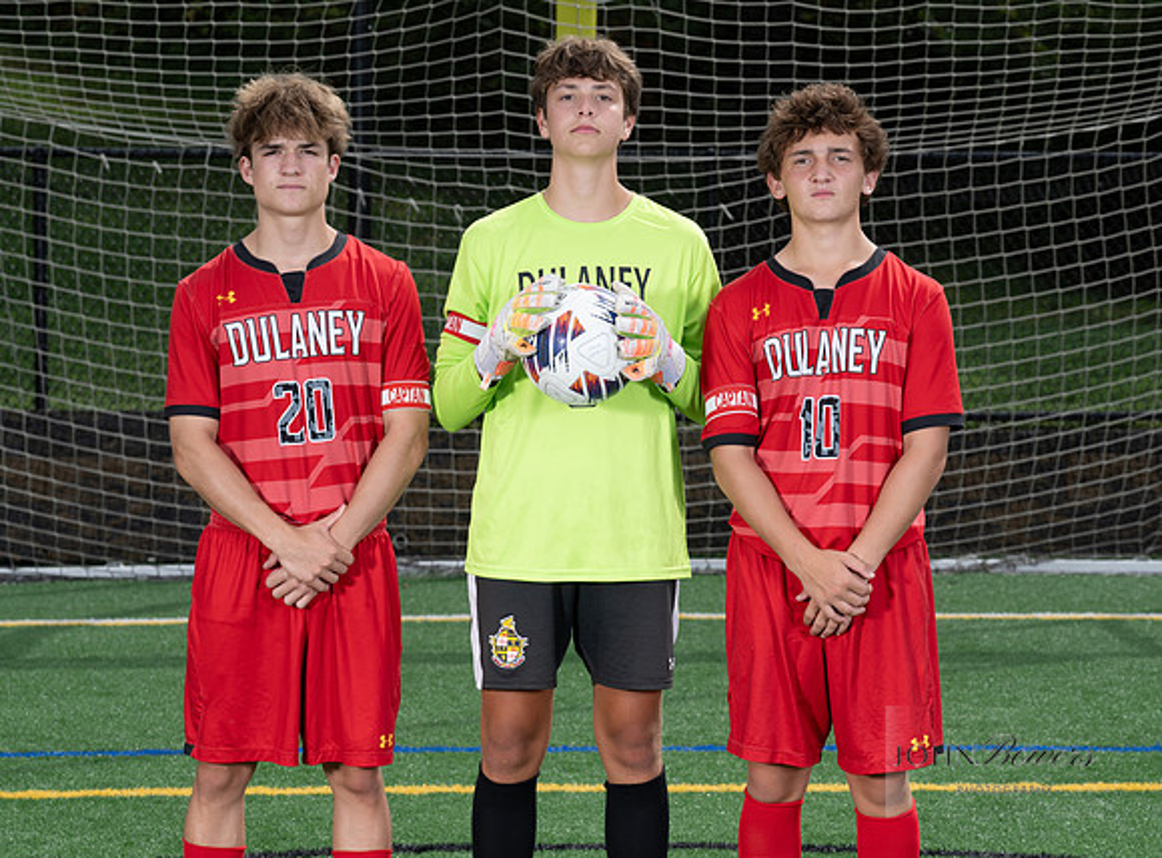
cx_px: 751
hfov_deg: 14.7
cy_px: 361
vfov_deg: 10.9
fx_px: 4512
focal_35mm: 135
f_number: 8
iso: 64
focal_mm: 104
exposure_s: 1/160
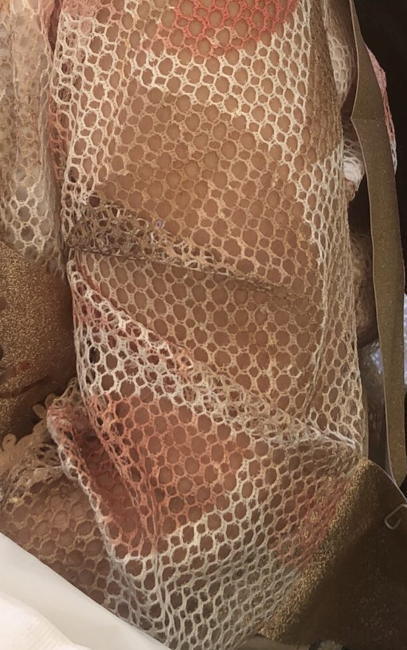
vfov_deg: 25.5
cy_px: -1
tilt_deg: -26.4
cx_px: 76
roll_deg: -4.1
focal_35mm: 77
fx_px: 1366
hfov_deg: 16.8
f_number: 1.8
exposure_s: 1/500
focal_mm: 3.99
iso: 20
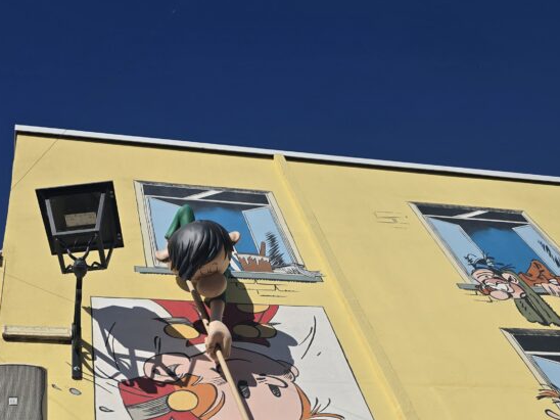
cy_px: 371
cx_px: 205
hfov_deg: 43.5
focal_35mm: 43
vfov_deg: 32.1
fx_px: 696
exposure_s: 1/1804
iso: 12
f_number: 1.7
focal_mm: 6.3
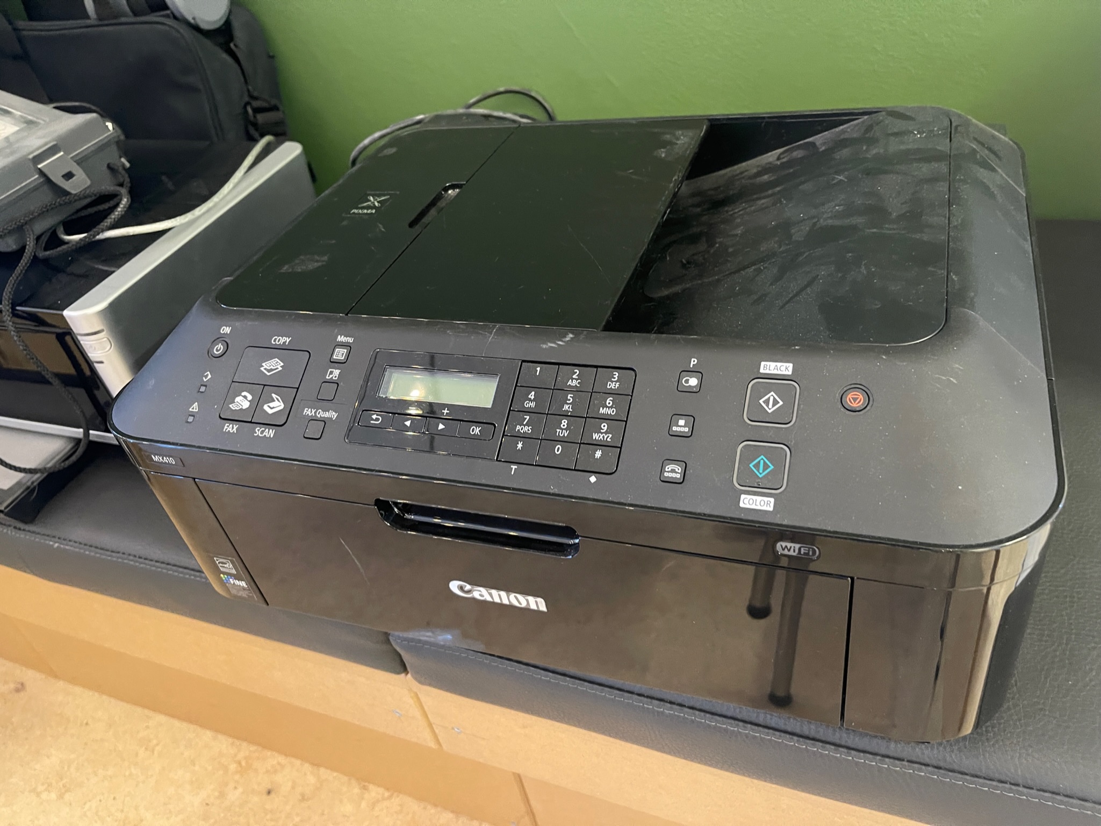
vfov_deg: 53.0
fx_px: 827
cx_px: 550
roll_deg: +12.2
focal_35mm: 26
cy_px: 413
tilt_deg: -39.7
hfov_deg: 67.3
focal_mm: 5.1
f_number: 1.6
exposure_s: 1/25
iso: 500
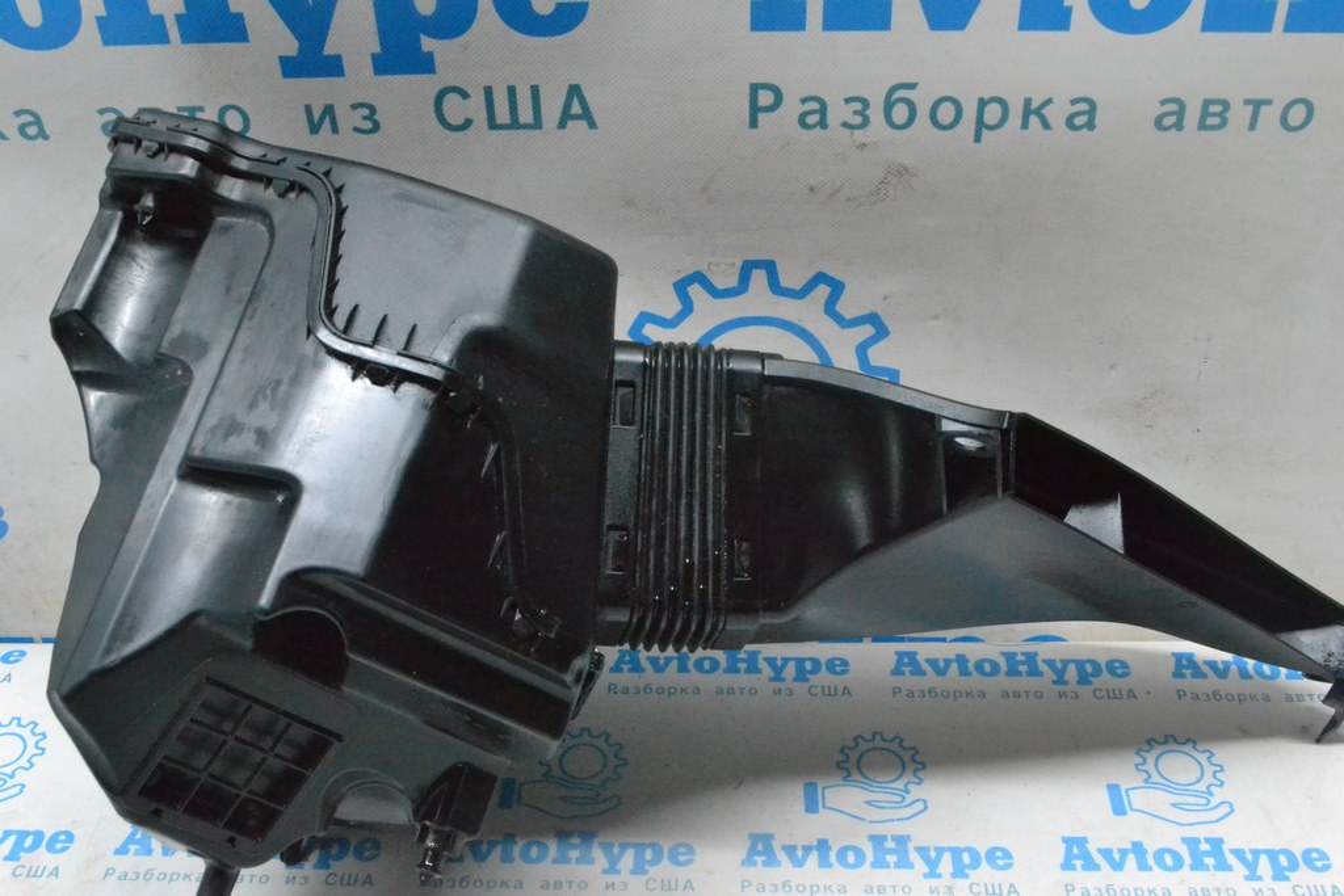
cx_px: 672
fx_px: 1456
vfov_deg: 34.2
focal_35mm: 39
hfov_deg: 49.5
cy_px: 448
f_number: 10
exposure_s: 1/125
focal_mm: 26
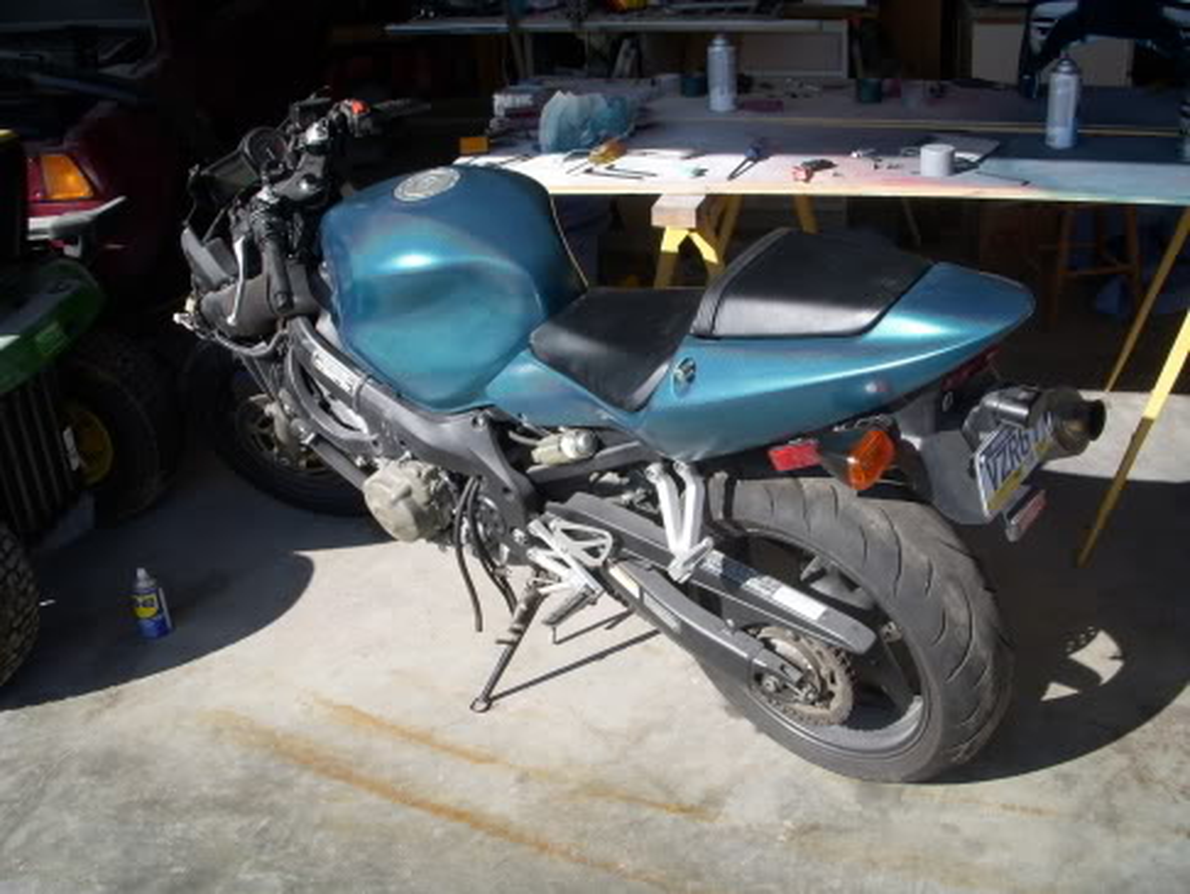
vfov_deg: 37.8
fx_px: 1307
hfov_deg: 49.0
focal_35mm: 38
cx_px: 595
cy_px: 447
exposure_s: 1/800
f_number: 3.3
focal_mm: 6.3
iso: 100
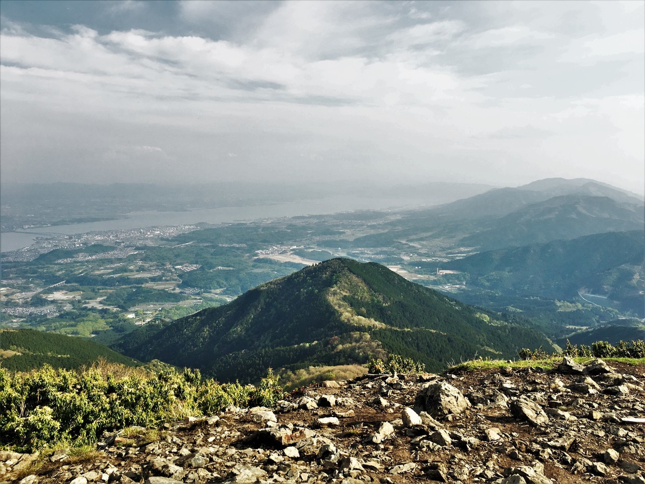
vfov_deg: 48.2
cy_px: 242
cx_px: 322
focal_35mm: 29
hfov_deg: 61.7
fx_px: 540
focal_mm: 4.15
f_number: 2.2
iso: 25
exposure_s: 1/1709
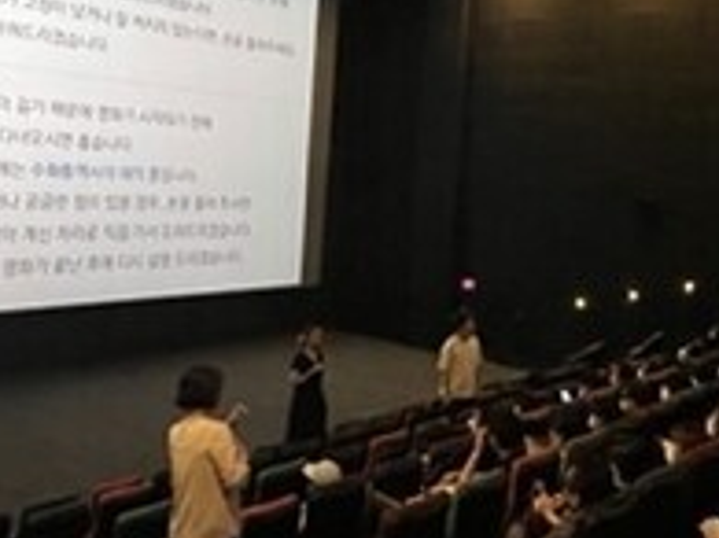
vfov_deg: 35.4
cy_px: 158
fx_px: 830
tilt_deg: +1.6
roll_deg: -3.3
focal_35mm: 40
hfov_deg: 45.4
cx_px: 531
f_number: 1.8
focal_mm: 1.57
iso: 1250
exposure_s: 1/41
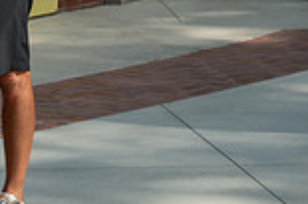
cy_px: -31
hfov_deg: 10.4
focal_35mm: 187
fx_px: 1598
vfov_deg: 7.3
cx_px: -250
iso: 100
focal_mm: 50
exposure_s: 1/640
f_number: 5
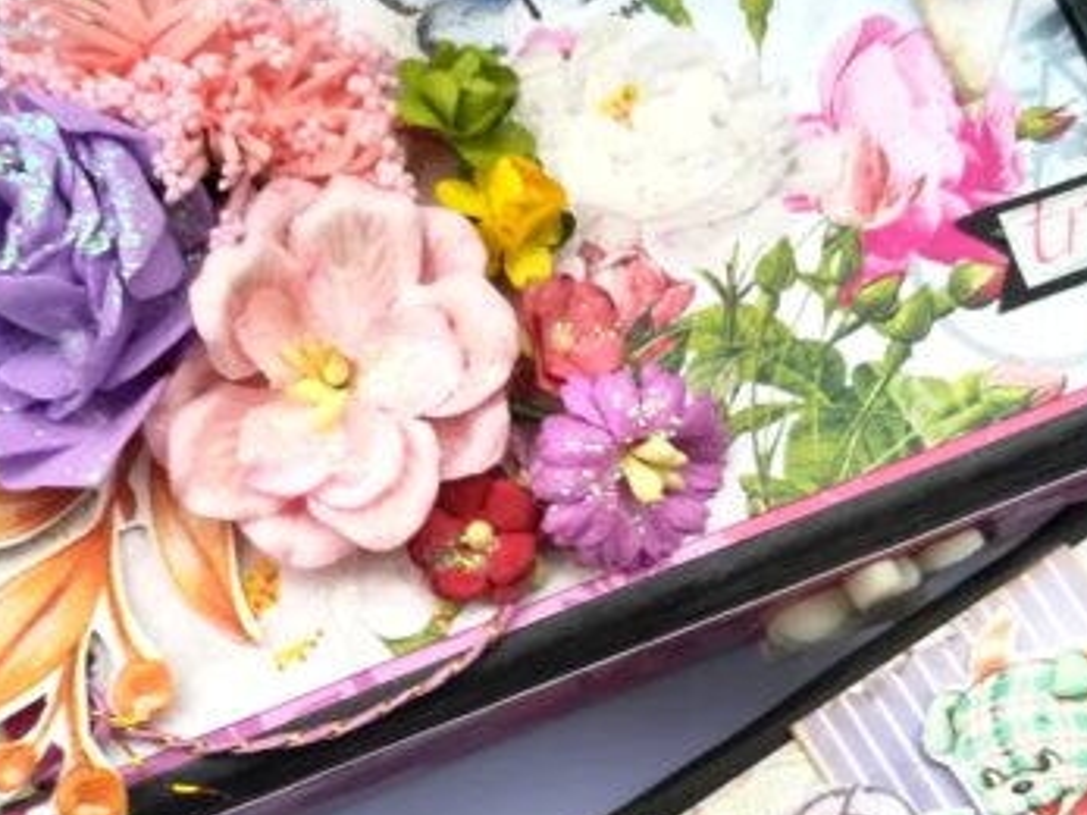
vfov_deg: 32.1
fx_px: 1413
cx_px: 520
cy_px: 461
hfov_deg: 42.1
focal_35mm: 45
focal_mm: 3.83
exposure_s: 1/33.3
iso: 160
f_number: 2.2
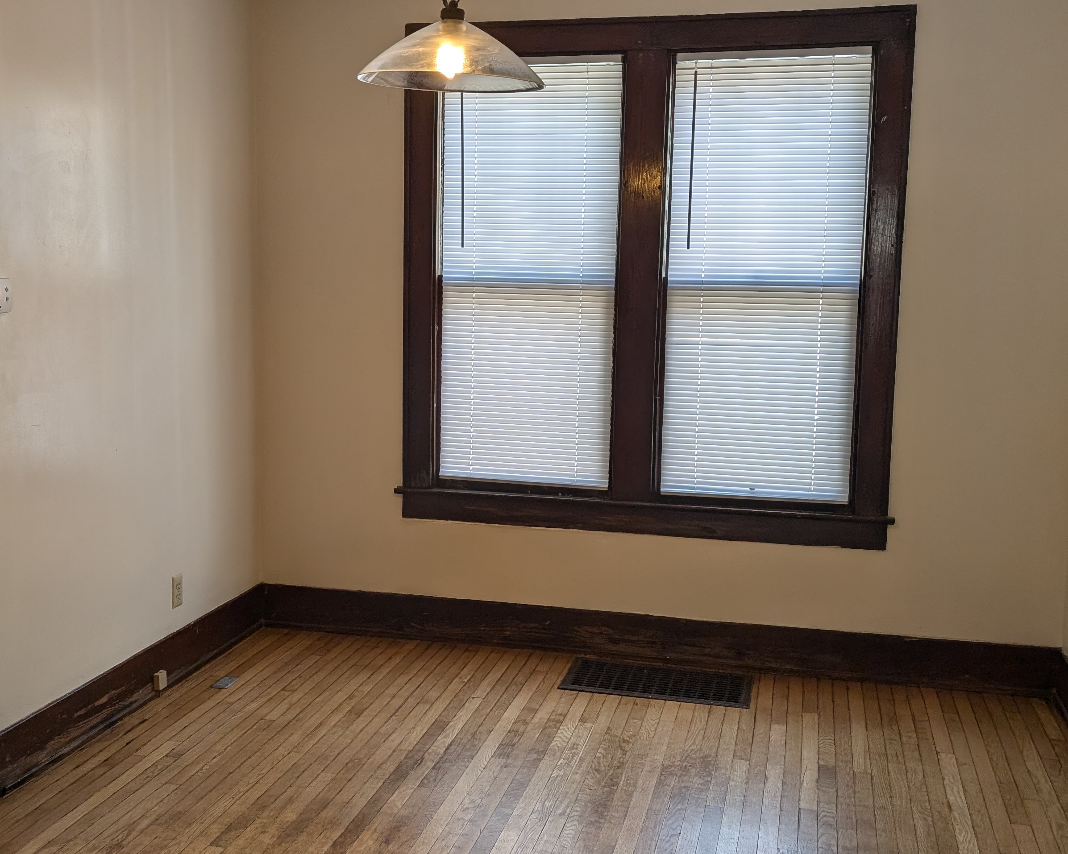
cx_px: 461
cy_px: 428
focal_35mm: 40
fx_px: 1264
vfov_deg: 37.3
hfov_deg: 45.7
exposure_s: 1/40
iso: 24
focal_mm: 6.9
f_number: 1.68
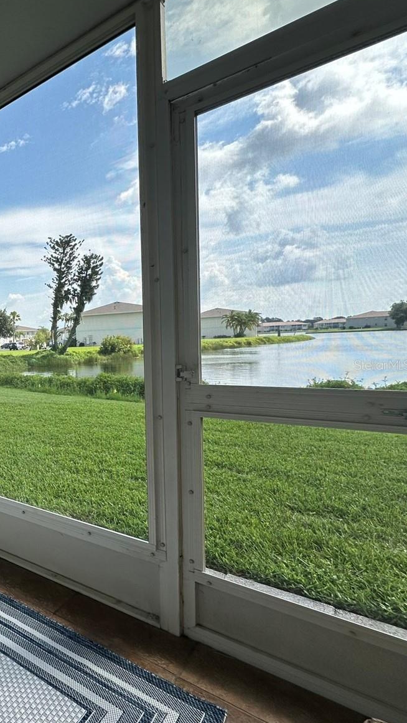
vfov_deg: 83.8
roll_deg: +2.9
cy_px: 365
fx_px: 403
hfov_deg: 38.8
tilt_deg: -1.5
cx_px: -85
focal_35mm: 21
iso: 40
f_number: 2.2
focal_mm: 2.22
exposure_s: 1/1182
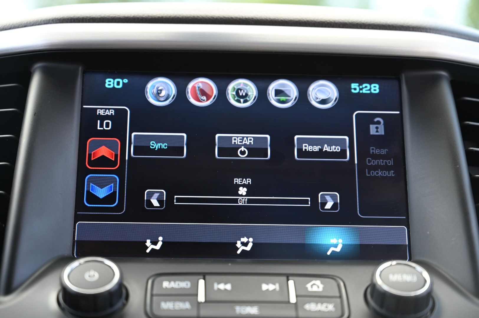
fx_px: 931
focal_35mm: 70
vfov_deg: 19.4
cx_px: 240
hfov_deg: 28.9
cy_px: 159
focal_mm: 70
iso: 450
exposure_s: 1/125
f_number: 4
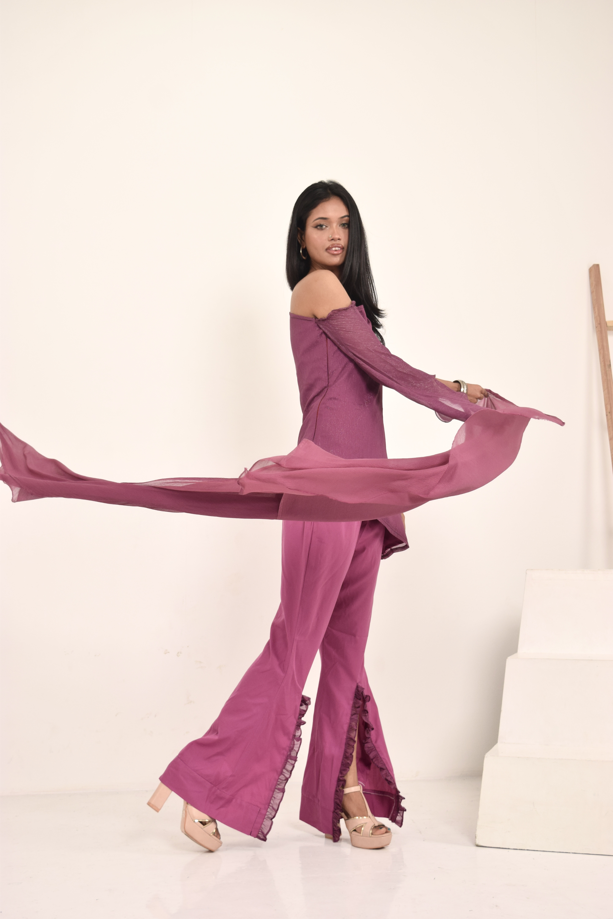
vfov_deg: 41.1
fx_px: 1226
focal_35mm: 48
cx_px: 306
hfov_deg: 28.1
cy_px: 460
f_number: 5.6
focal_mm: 32
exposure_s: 1/200
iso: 400
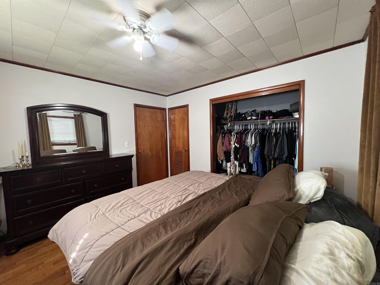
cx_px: 190
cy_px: 142
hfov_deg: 106.2
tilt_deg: -4.2
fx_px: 143
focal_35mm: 13
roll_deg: +1.8
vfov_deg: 89.9
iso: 1000
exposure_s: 1/60
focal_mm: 1.57
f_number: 1.8
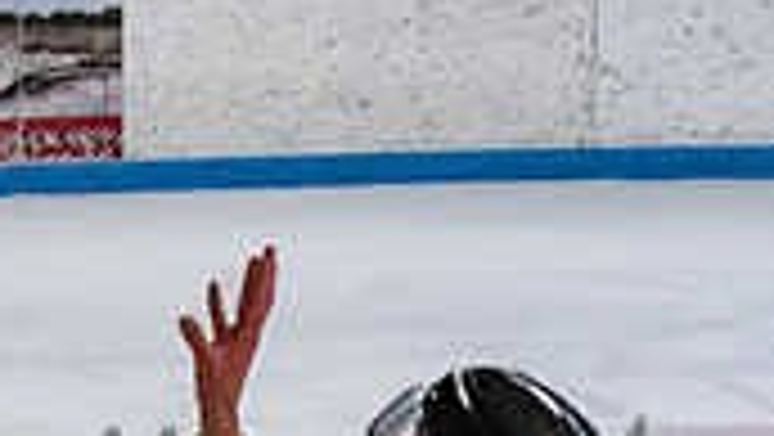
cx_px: 215
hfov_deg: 4.2
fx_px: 10597
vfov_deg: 2.4
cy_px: 662
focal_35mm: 516
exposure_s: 1/800
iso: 1250
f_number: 3.5
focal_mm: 70
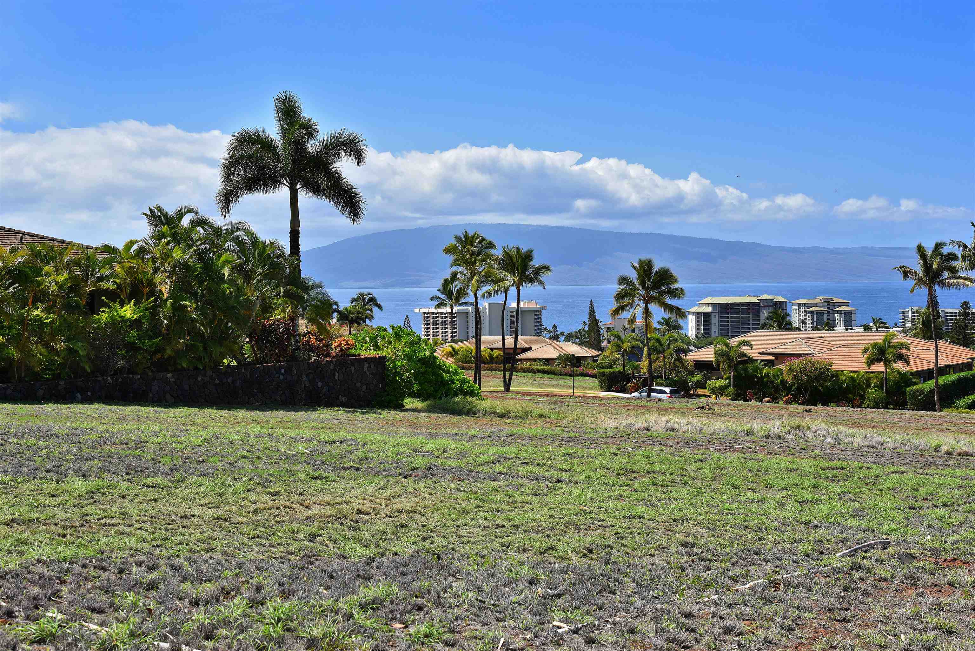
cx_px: 488
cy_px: 326
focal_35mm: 48
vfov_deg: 28.1
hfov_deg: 41.1
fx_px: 1300
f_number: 10
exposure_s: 1/200
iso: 100
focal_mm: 48
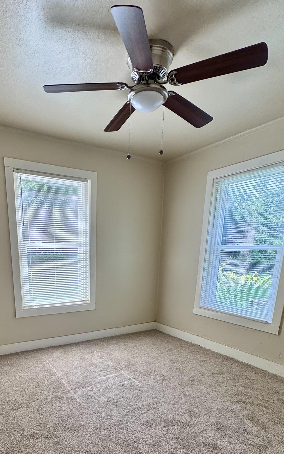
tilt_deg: -15.1
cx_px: 100
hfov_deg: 54.2
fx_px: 272
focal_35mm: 22
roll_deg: -1.1
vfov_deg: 75.9
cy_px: 319
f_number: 2.2
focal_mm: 2.22
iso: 40
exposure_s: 1/120
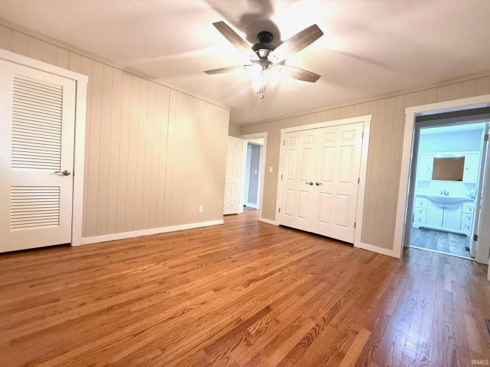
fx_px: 198
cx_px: 245
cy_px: 184
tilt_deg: -1.7
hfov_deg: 102.1
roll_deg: -3.5
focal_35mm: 14
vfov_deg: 85.7
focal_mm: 2.22
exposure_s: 1/60
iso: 320
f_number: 2.2
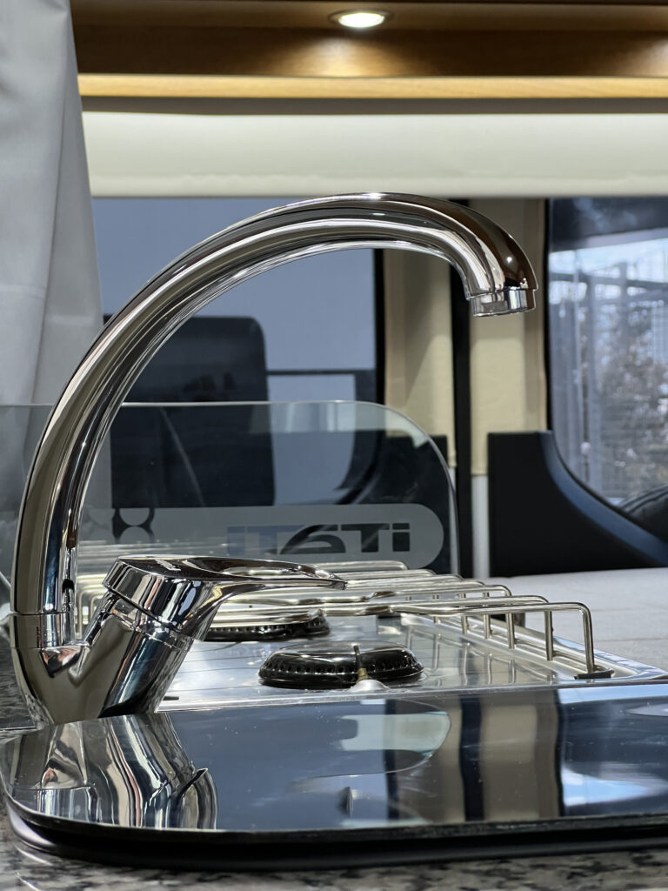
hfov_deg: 19.1
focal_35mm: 77
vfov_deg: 25.3
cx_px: 334
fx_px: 1981
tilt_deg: +0.9
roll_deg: +2.1
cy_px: 446
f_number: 2.8
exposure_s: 1/97
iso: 200
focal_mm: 9
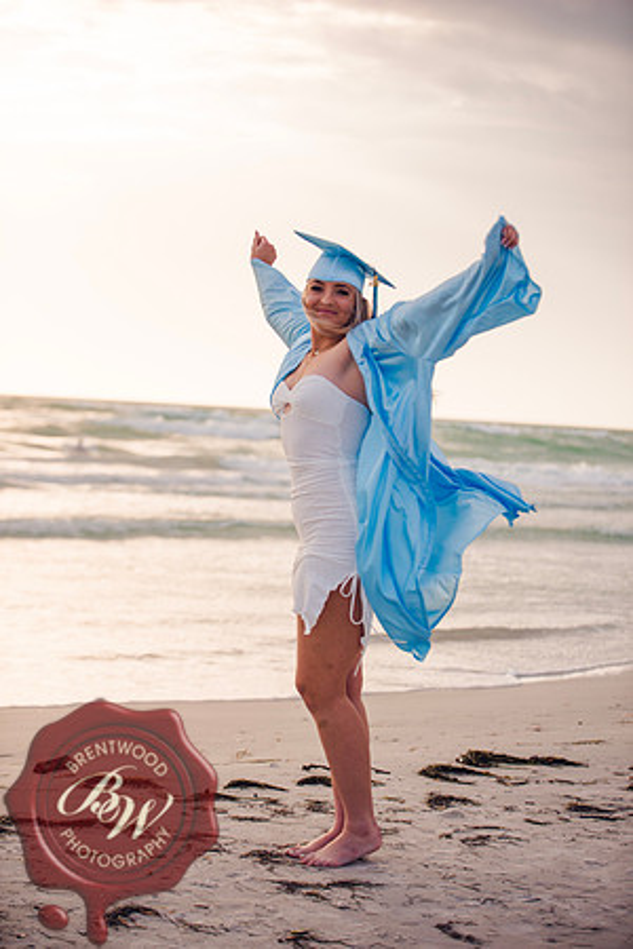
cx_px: 316
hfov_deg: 19.5
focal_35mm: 70
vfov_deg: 28.8
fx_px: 1846
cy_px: 474
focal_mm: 70
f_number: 2.8
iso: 100
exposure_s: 1/2500
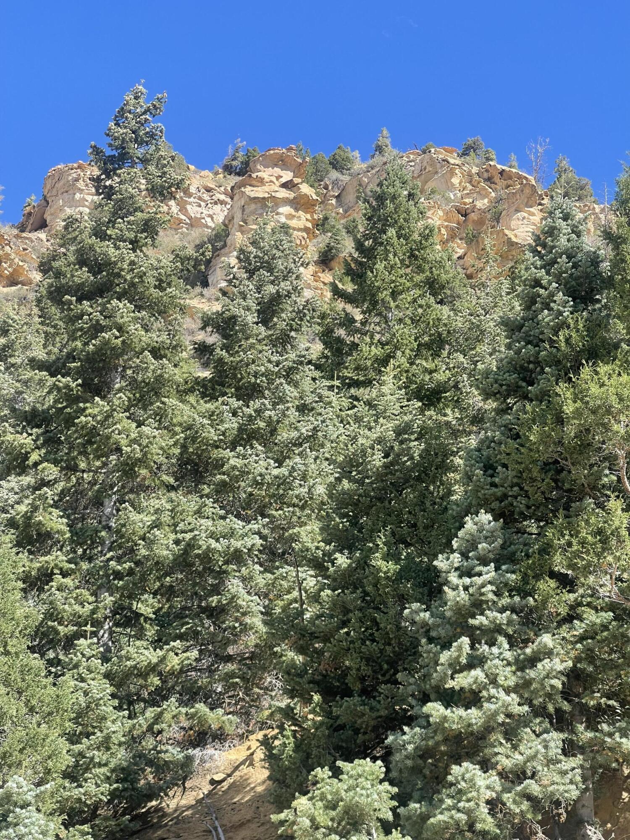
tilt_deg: +23.4
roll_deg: -5.4
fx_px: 1553
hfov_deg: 22.9
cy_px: 420
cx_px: 315
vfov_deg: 30.3
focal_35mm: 64
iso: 20
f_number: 2.2
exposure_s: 1/389
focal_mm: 7.5
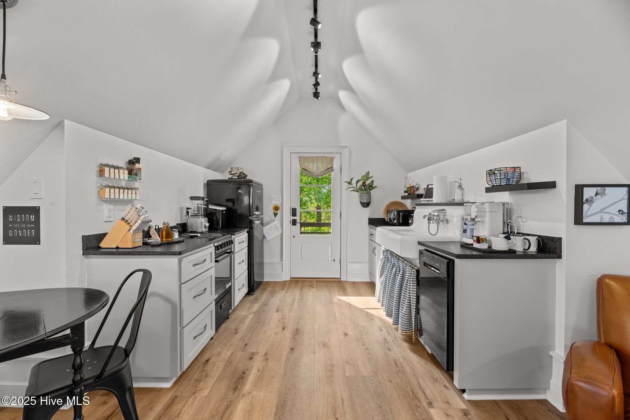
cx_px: 315
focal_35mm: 14
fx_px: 245
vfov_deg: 81.2
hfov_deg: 104.3
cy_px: 210
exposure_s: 1/1.25
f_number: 9
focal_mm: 14
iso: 100
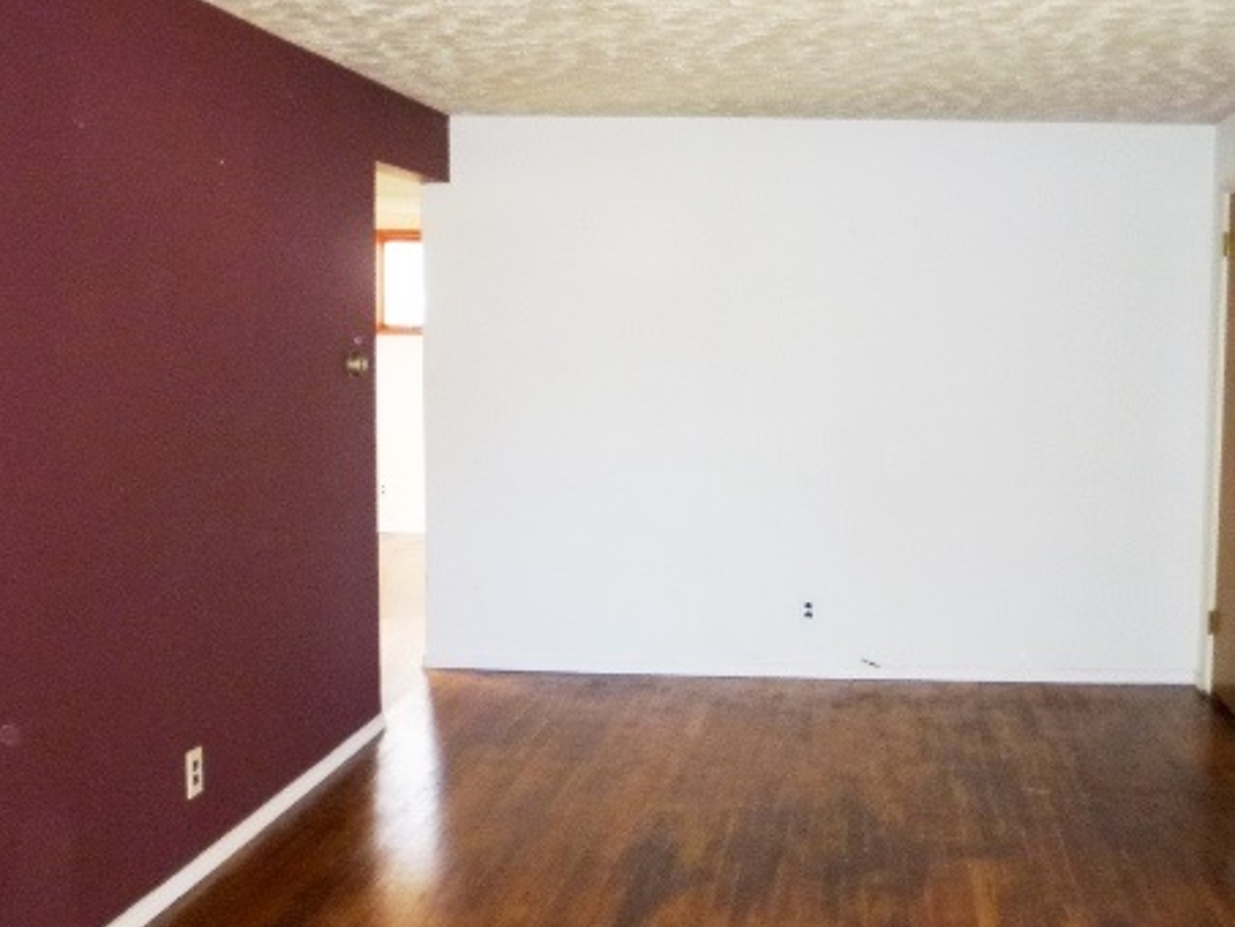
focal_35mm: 41
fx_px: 1463
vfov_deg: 35.2
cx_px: 859
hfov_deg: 44.8
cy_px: 472
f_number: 3.3
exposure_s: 1/30
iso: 250
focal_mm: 5.2
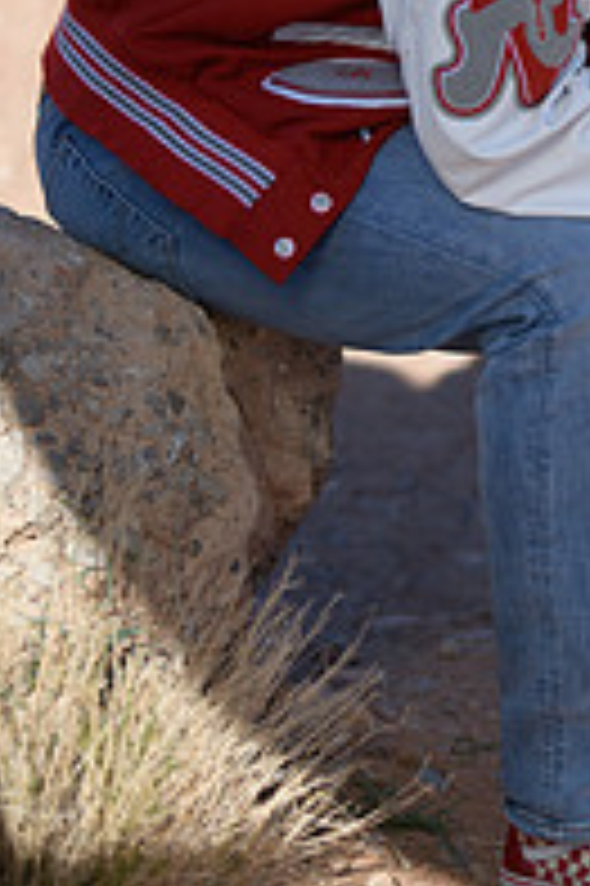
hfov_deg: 5.7
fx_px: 5910
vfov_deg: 8.6
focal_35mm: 240
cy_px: 135
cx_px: 662
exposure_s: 1/3200
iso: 200
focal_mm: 105
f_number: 2.8
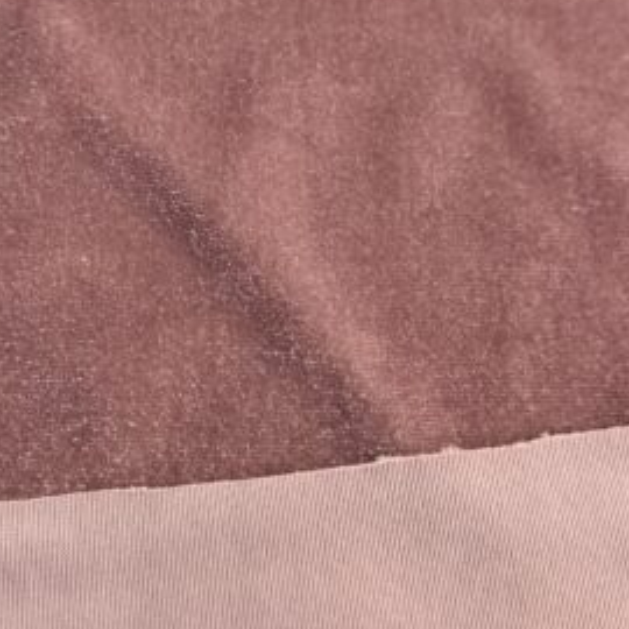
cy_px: 228
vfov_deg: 32.0
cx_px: 214
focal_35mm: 53
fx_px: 1090
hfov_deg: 32.0
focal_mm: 6.98
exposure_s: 1/222
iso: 5000
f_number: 2
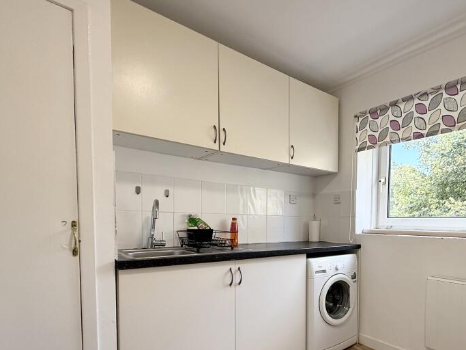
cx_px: 316
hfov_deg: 76.1
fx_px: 283
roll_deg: -0.3
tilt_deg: -2.4
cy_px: 237
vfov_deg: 61.7
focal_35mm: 21
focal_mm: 2.22
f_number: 2.2
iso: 125
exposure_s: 1/100
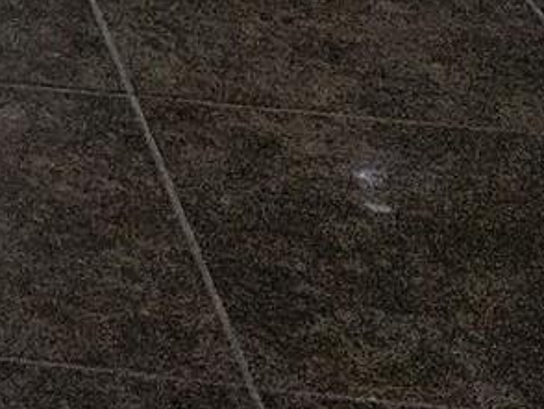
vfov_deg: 7.6
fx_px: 2516
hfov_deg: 10.4
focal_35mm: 160
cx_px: -836
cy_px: -979
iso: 100
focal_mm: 5.4
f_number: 1.8
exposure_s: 1/24
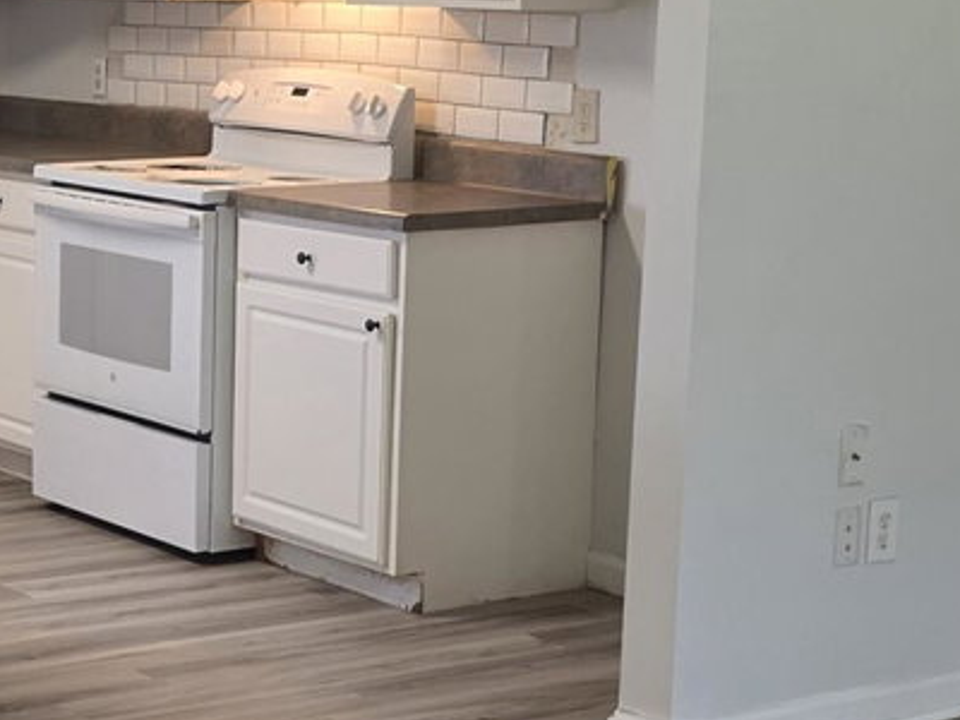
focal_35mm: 92
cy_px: 238
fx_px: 2551
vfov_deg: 16.0
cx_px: -7
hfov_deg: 20.6
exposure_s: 1/120
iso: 125
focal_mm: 6.3
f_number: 1.7
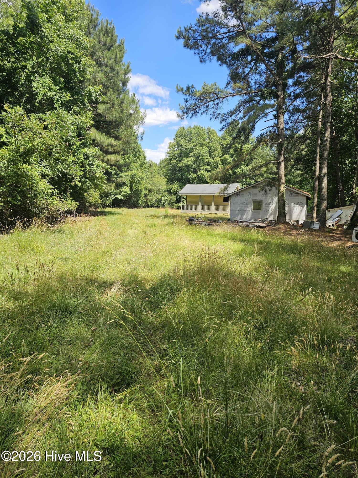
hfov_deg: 58.9
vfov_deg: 73.9
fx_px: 317
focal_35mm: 23
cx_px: 179
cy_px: 239
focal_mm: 6.3
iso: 10
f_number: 1.7
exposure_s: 1/350
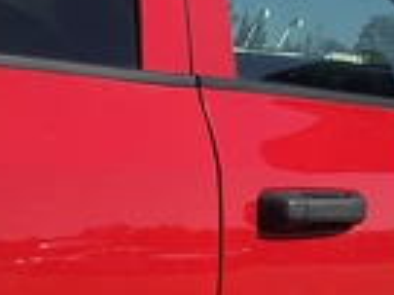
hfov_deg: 20.3
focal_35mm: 86
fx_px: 978
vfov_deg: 16.3
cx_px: -155
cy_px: 368
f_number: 1.8
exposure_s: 1/1144
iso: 25
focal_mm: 3
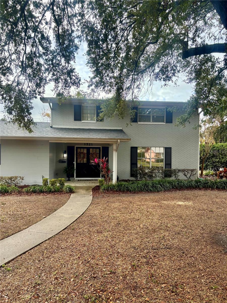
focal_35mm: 26
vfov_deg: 67.3
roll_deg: -1.0
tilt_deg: -0.1
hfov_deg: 53.1
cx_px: 114
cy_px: 152
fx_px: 227
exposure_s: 1/679
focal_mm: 5.96
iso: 50
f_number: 1.6
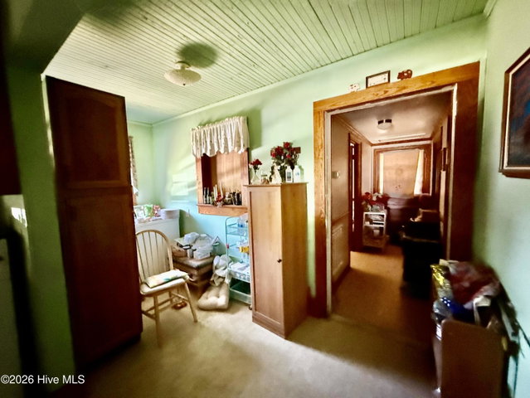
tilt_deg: -7.3
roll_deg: +2.1
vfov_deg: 85.7
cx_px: 265
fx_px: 214
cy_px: 199
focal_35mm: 14
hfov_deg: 102.0
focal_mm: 2.22
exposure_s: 1/49
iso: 1600
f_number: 2.2
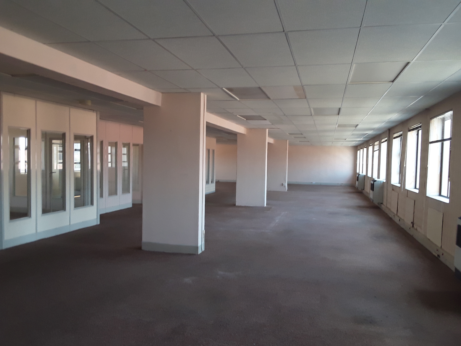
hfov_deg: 60.0
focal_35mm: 30
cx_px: 230
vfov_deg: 46.8
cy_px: 173
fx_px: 400
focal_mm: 2.2
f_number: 1.9
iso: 40
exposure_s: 1/50
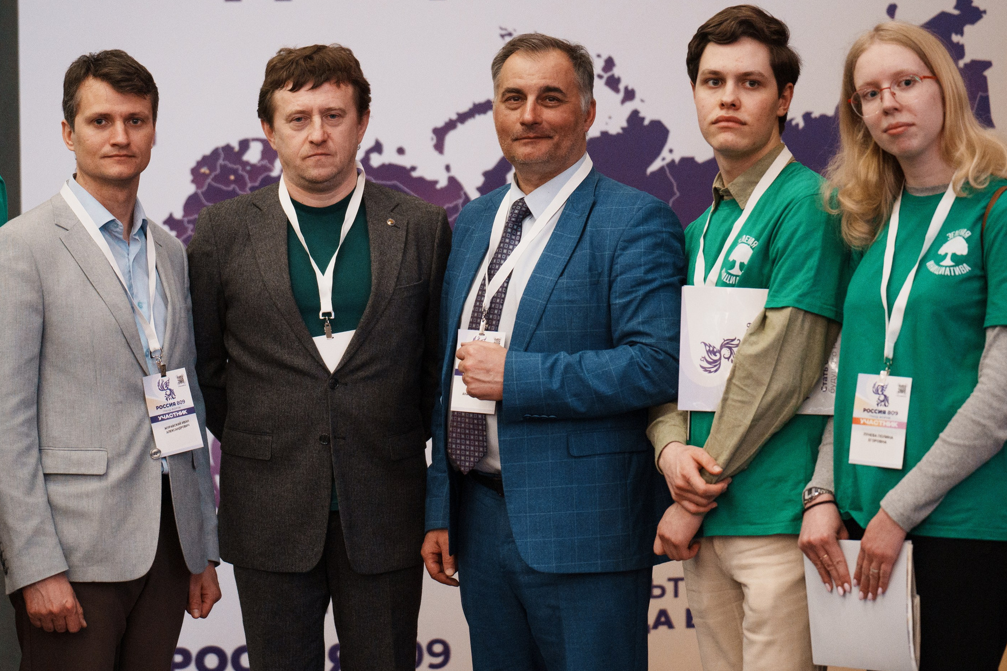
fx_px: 2853
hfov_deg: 20.0
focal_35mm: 102
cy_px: 320
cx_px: 342
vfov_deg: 13.4
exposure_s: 1/200
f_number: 2.8
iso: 3200
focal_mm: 70
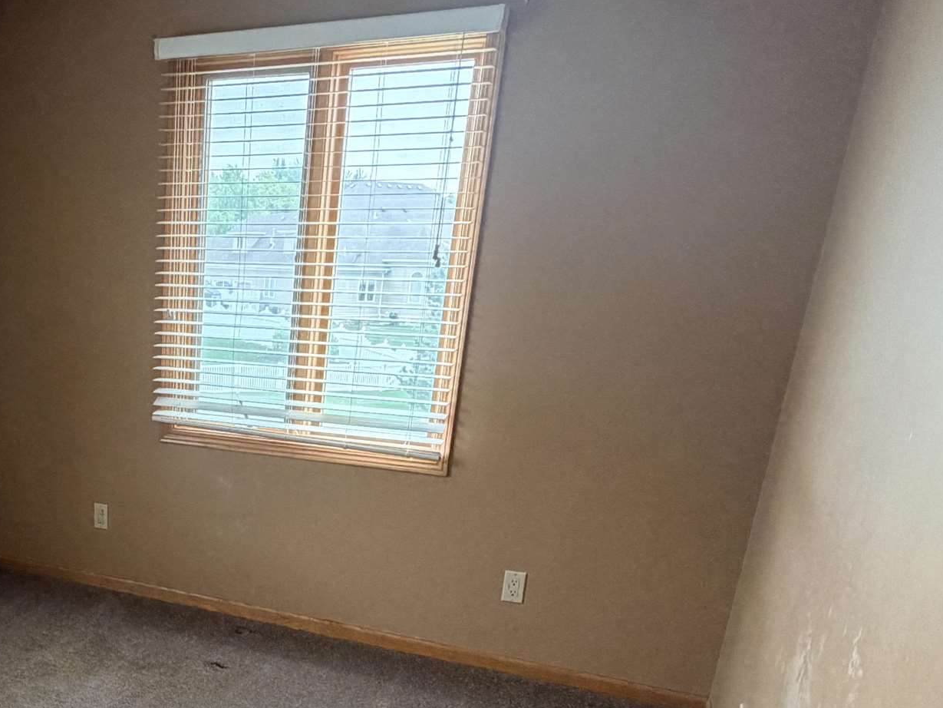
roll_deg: -1.6
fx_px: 954
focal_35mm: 35
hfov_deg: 48.4
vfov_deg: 38.6
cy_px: 600
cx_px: 137
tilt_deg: -20.5
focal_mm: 2.22
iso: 320
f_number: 2.2
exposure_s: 1/60
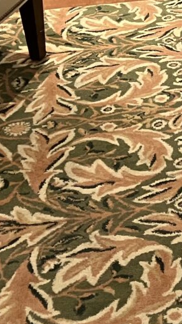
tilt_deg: -19.1
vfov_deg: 17.8
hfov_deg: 10.2
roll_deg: +1.4
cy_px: -90
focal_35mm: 113
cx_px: 325
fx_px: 968
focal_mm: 3.99
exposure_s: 1/60
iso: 250
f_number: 1.8
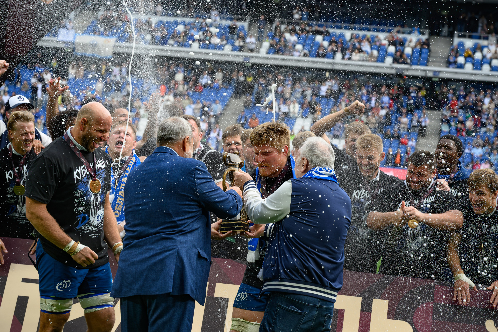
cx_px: 249
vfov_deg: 14.7
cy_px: 166
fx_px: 1286
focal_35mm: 93
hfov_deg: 21.9
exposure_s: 1/640
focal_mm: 93
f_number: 5.6
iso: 500
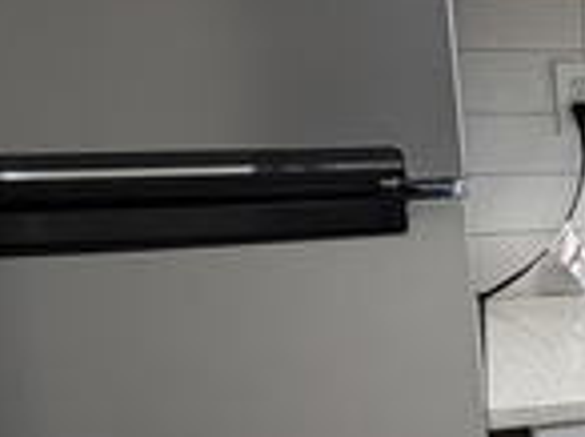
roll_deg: -1.3
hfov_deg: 22.9
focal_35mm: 64
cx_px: 936
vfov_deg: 22.7
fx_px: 1080
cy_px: 313
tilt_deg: -14.0
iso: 200
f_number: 2.2
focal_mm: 2.22
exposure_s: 1/120
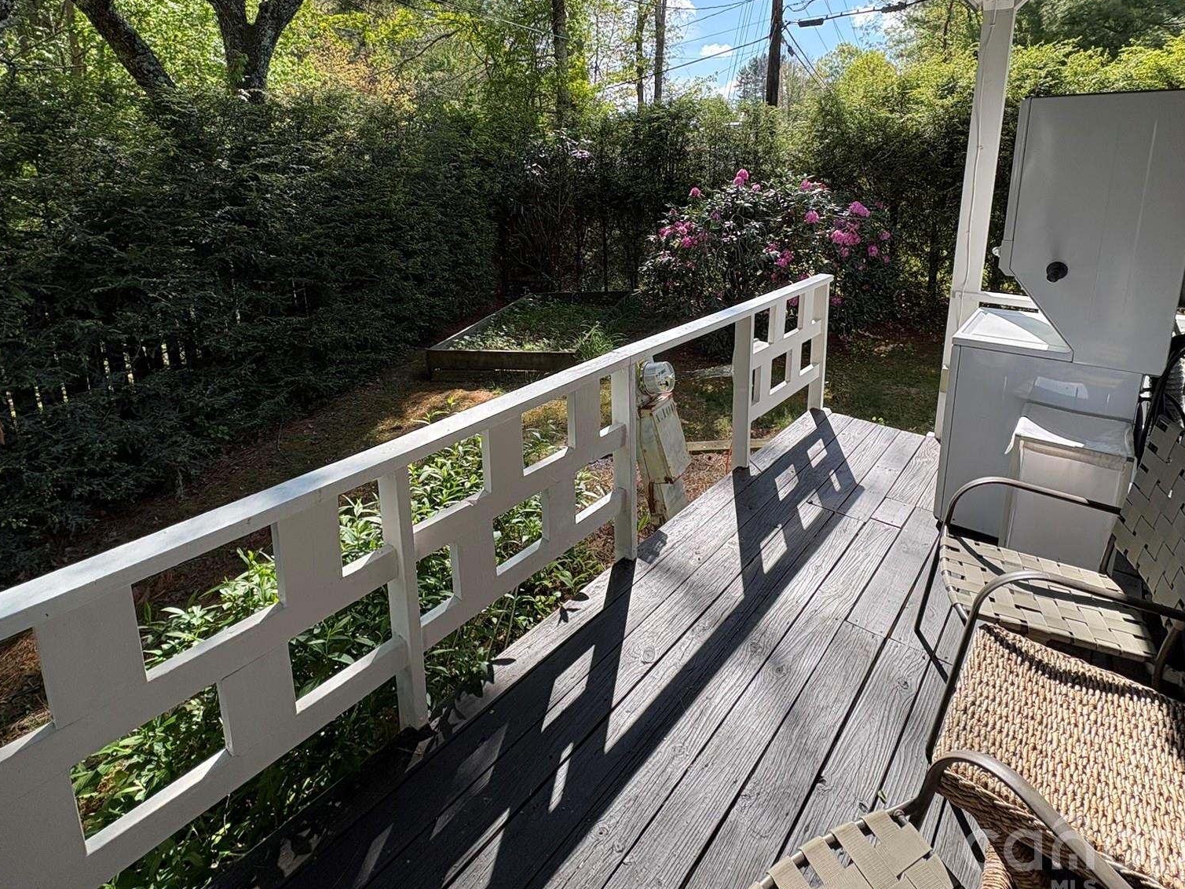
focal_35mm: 19
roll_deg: -0.6
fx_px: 650
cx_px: 631
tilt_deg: -12.1
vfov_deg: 67.1
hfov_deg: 84.5
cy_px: 306
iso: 64
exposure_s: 1/565
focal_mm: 2.22
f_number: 2.2
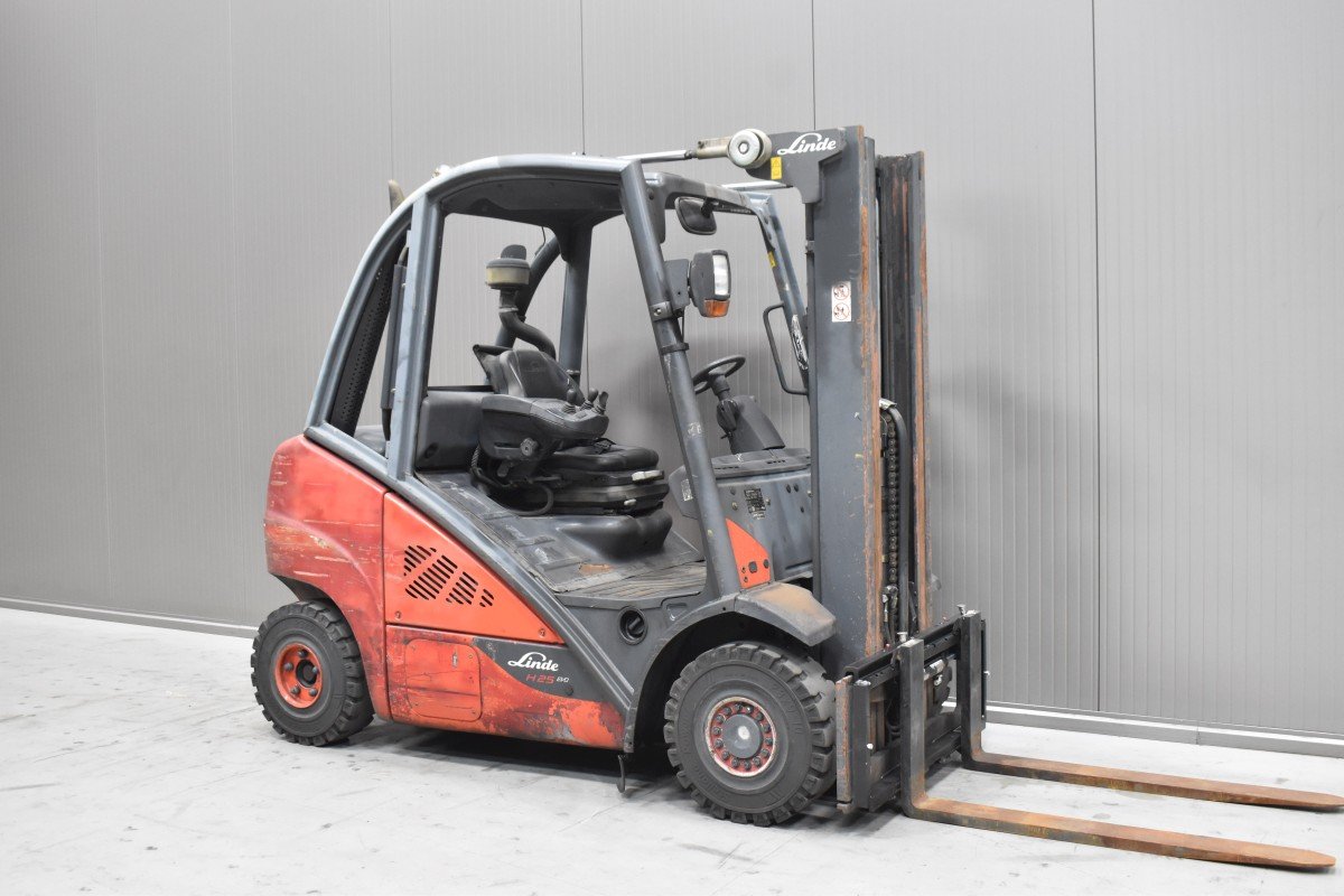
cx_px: 672
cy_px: 448
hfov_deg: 53.1
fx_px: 1344
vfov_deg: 36.9
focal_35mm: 36
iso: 1600
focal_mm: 24
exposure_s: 1/20
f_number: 5
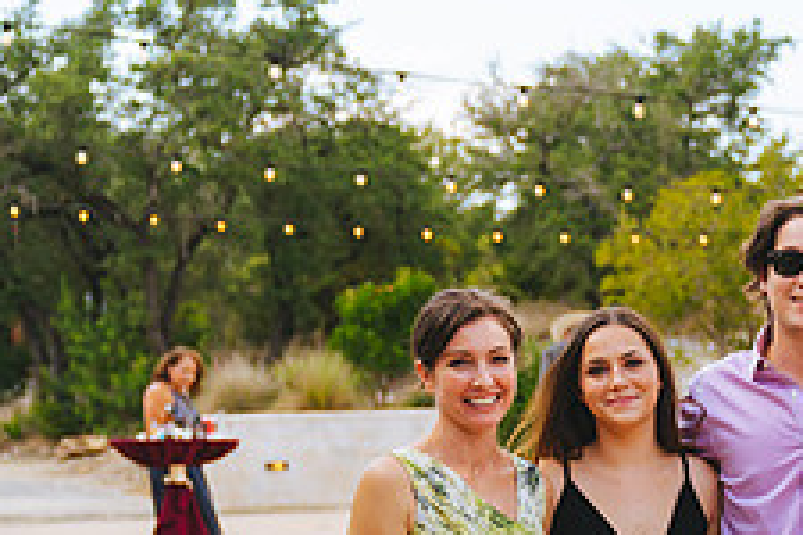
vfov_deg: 12.9
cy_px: 647
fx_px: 2297
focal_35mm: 103
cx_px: 942
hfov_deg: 18.8
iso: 200
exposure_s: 1/320
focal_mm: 40
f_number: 2.8
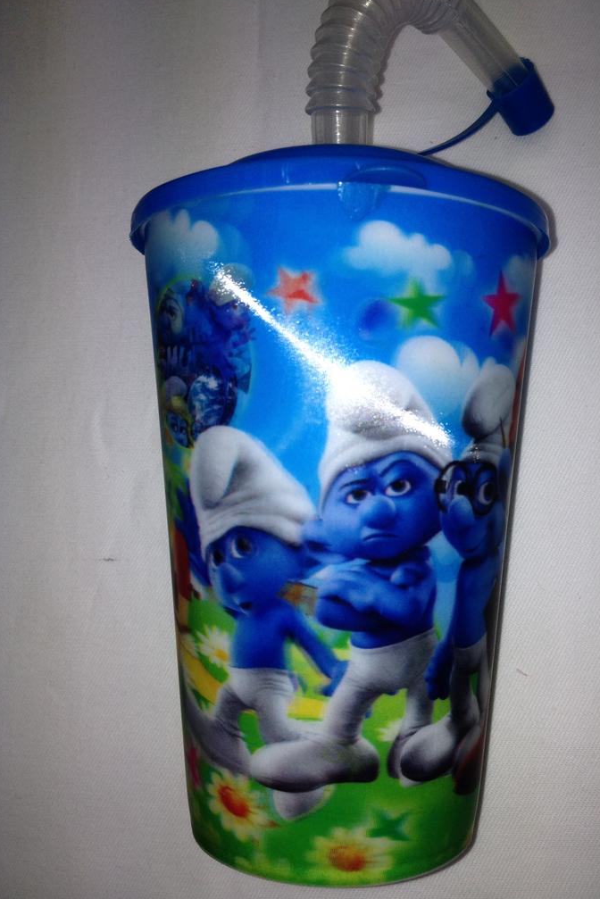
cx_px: 338
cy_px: 449
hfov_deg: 35.9
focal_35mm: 37
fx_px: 924
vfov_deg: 51.9
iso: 50
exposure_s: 1/200
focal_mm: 4.28
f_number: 2.4
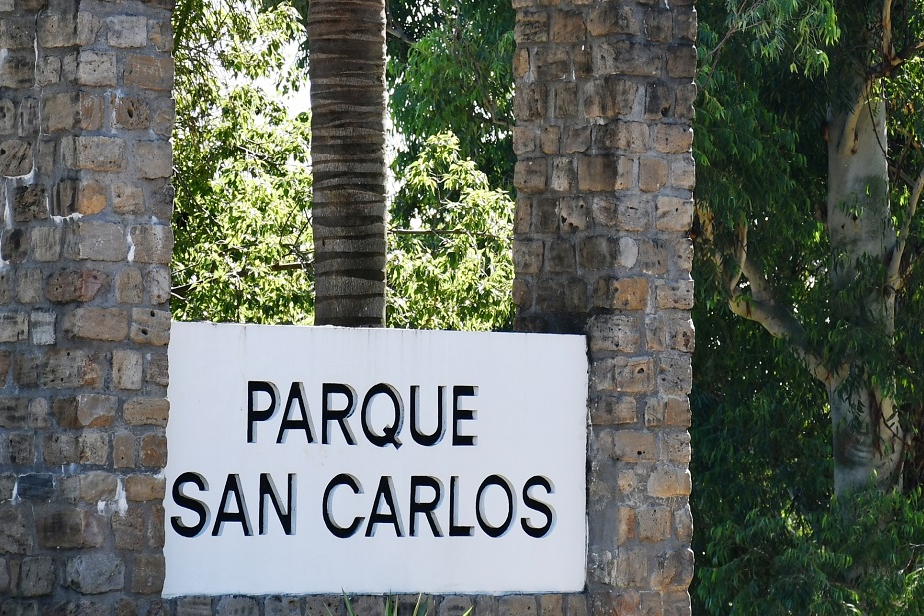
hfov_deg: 7.9
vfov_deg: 5.3
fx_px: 6647
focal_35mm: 259
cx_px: 655
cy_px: 218
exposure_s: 1/250
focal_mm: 80
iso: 200
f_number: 7.1
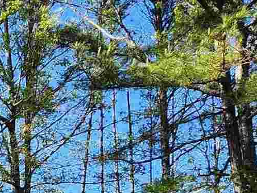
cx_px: -171
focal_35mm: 142
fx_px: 1054
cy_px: 289
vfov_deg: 10.1
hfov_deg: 12.9
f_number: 1.8
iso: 12
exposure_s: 1/434
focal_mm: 6.4
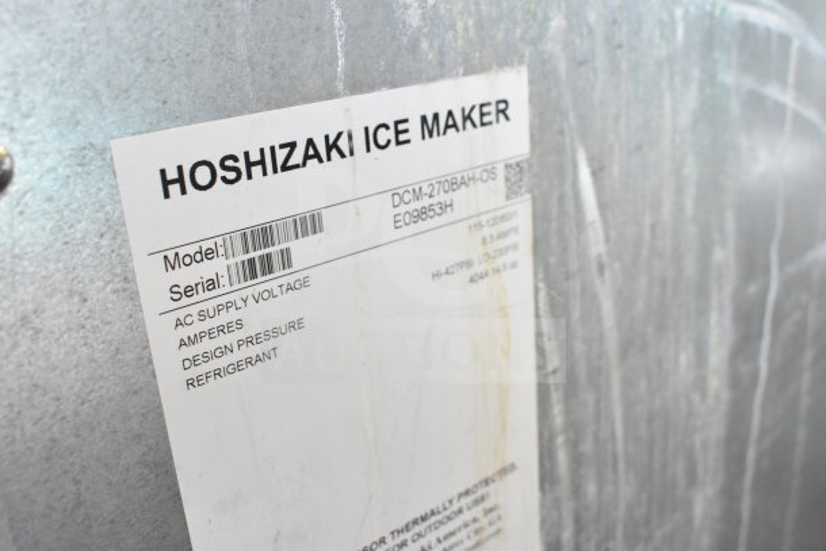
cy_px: 276
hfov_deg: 53.1
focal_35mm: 36
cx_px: 413
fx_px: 826
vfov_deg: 36.9
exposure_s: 1/250
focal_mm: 24
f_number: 8
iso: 6400
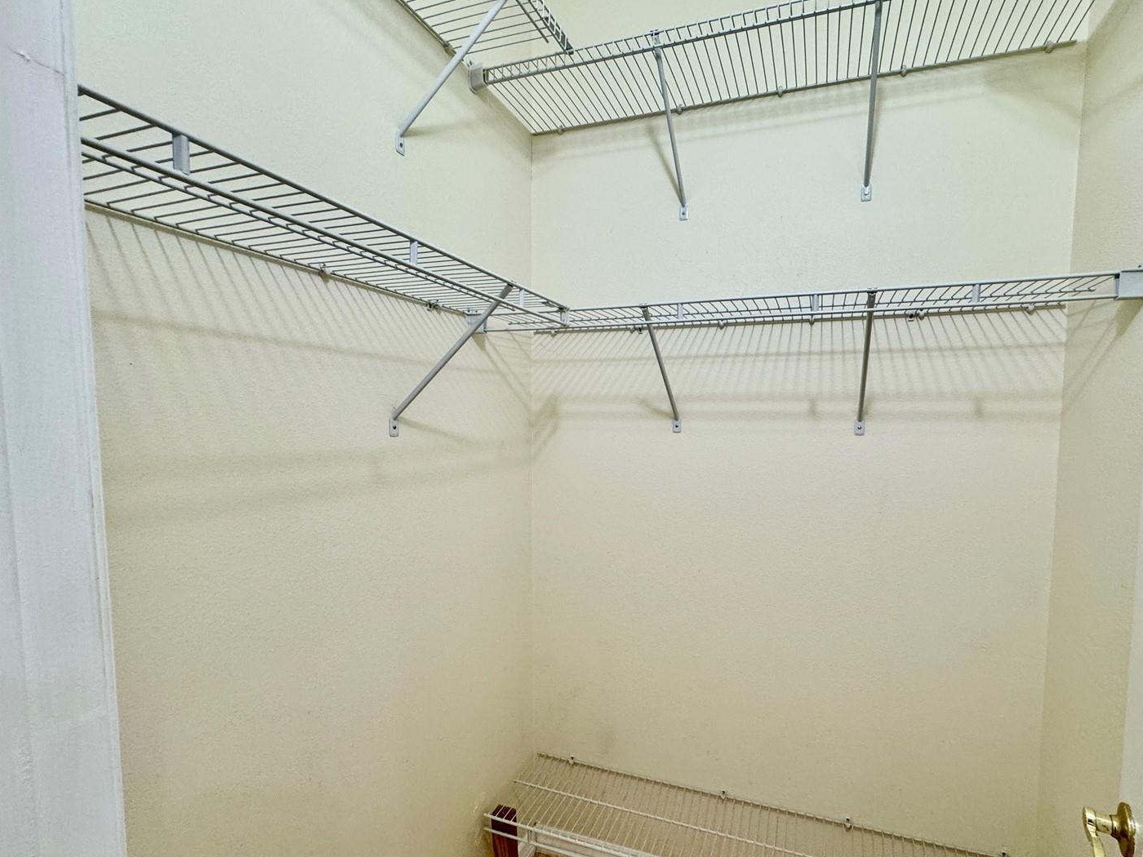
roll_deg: -0.2
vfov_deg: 78.0
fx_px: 528
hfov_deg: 93.9
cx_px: 652
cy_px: 452
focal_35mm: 16
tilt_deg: -4.5
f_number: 2.2
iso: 160
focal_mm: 2.22
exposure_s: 1/120
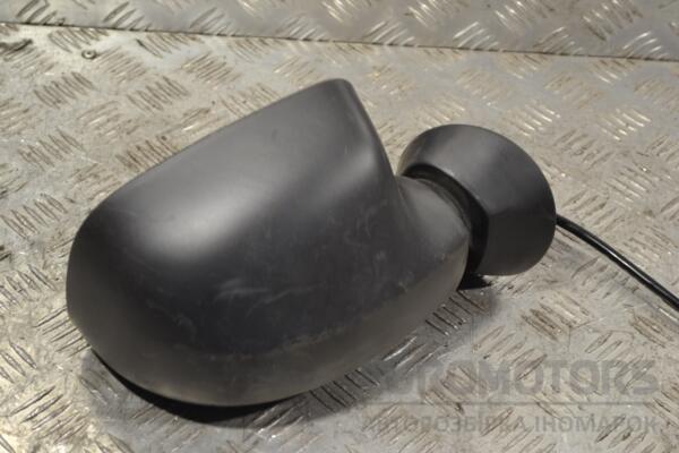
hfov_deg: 28.1
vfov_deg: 18.9
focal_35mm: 72
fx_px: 1358
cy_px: 226
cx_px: 340
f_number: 5.6
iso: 250
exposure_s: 1/30
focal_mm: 48
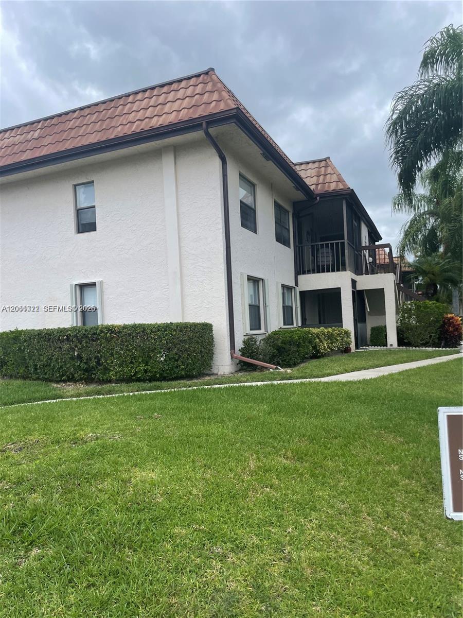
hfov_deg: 53.1
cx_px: 232
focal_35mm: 26
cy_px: 309
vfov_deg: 67.3
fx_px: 464
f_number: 1.6
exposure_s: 1/3205
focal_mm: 4.2
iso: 32
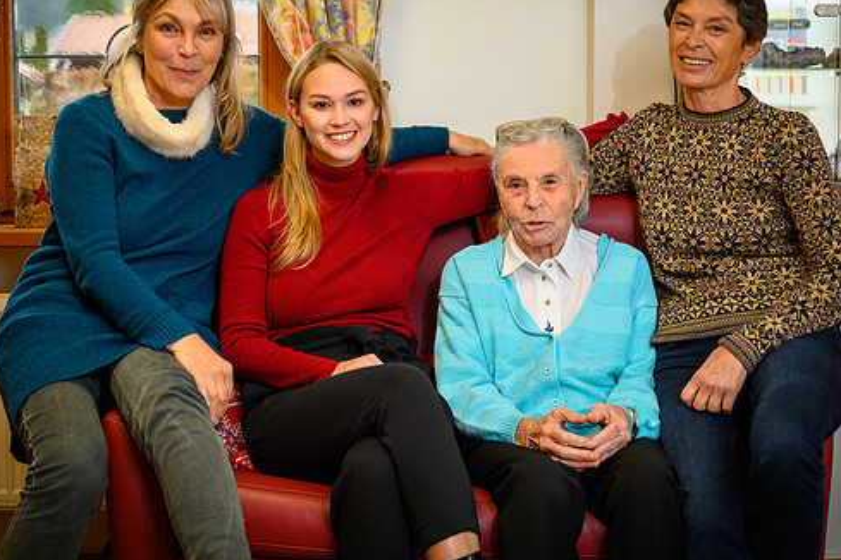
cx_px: 433
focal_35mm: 64
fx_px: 1495
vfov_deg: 21.2
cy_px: 246
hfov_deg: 31.4
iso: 800
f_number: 4
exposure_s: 1/100
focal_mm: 54
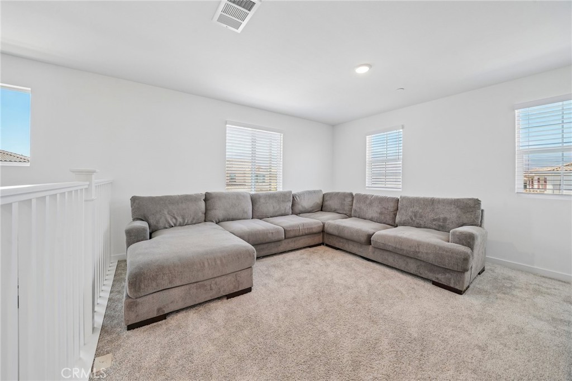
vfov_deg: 90.0
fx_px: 191
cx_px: 286
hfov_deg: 112.6
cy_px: 190
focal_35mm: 12
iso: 250
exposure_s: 1/30
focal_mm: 12
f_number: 8
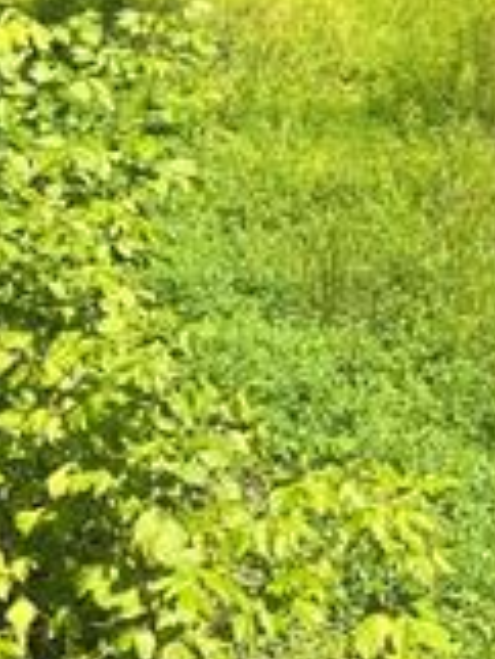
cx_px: 311
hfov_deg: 12.0
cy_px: -139
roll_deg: +3.4
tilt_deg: -4.8
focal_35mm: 124
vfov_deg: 15.3
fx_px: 2361
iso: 50
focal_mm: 5.96
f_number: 1.6
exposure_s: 1/1381
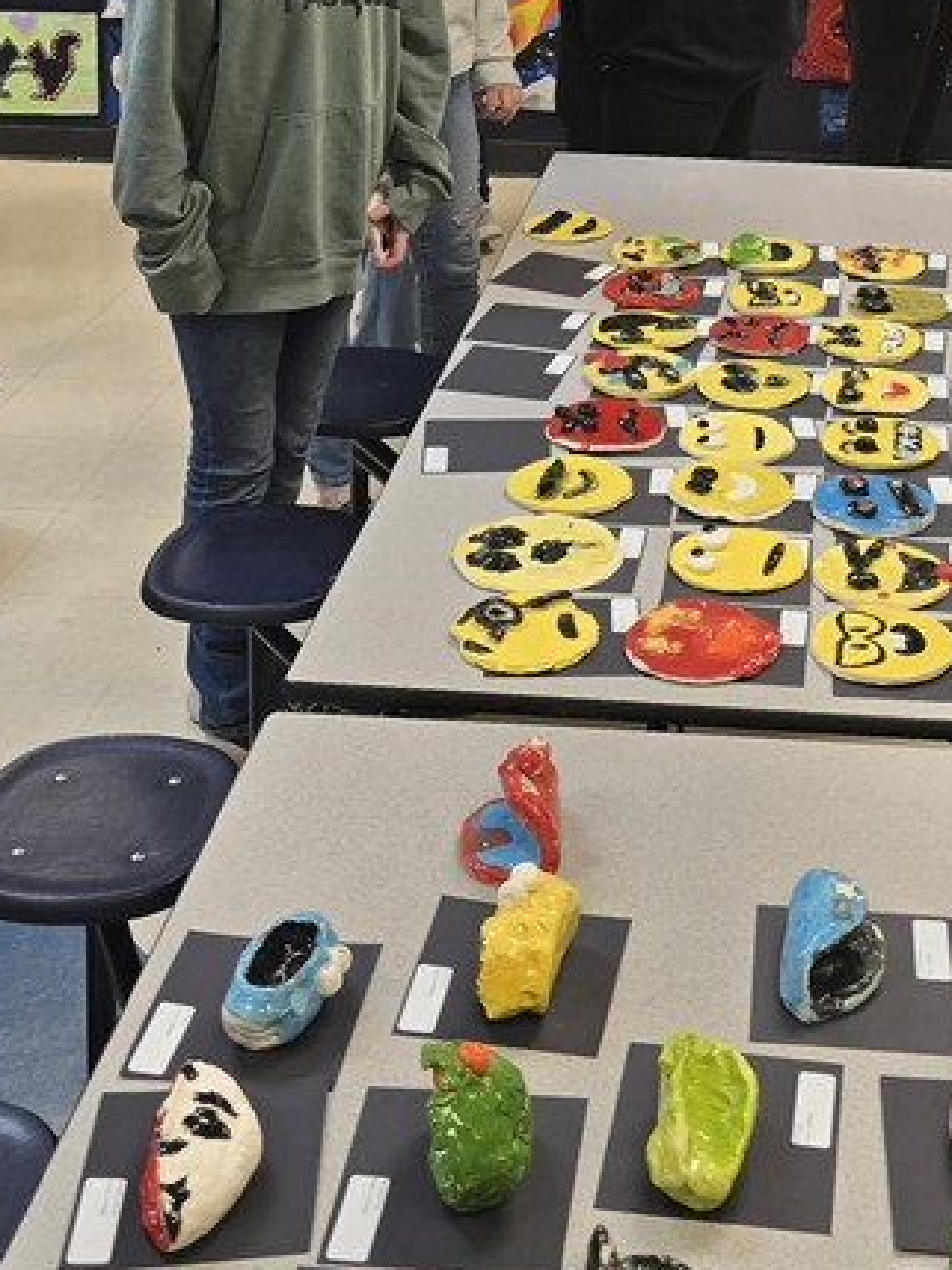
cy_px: -139
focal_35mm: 55
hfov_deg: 26.3
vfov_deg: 31.0
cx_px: 676
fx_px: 2017
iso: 64
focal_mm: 6.3
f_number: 1.7
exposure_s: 1/120
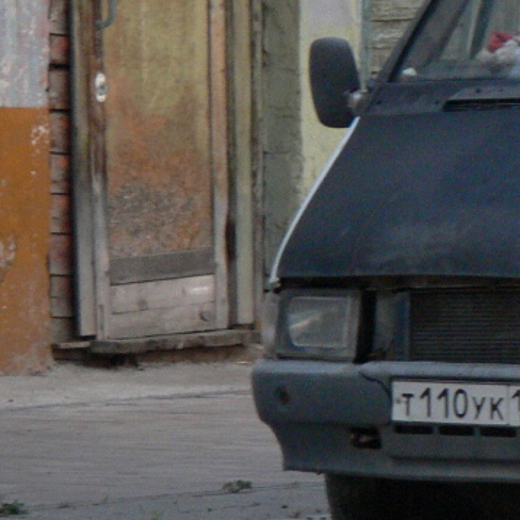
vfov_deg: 2.4
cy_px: -1
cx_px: 887
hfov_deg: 2.4
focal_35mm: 728
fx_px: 12373
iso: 200
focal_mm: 46.6
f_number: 3.6
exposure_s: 1/30
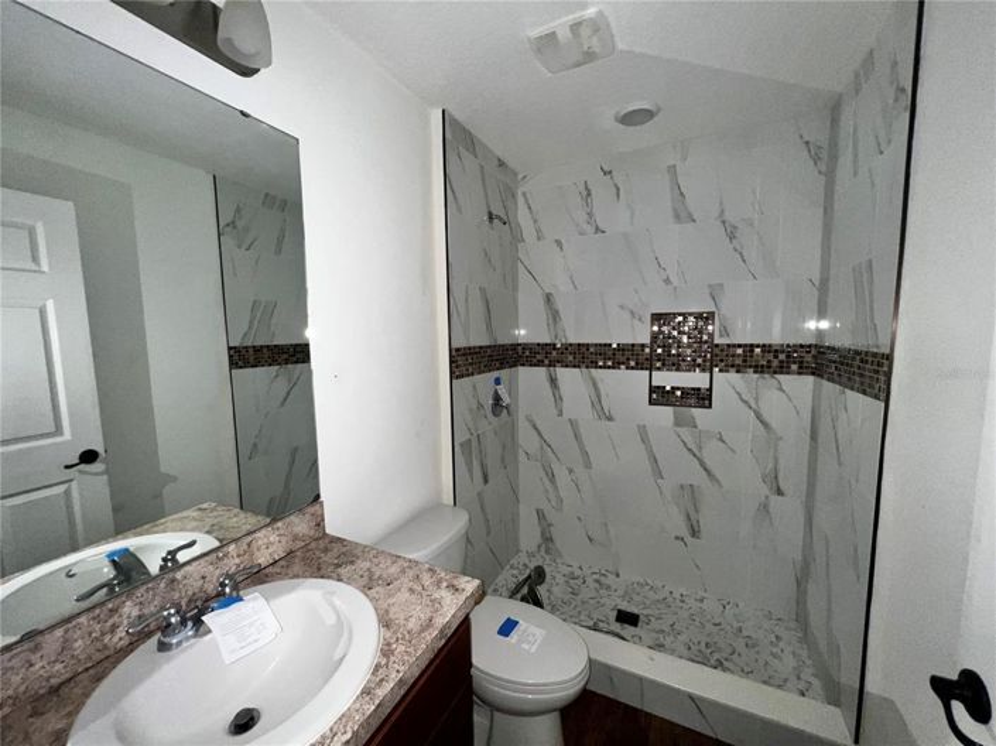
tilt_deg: -6.4
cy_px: 373
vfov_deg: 89.9
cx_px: 498
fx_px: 374
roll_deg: +0.9
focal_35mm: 13
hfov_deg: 106.2
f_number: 1.8
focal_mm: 1.57
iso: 125
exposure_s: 1/40
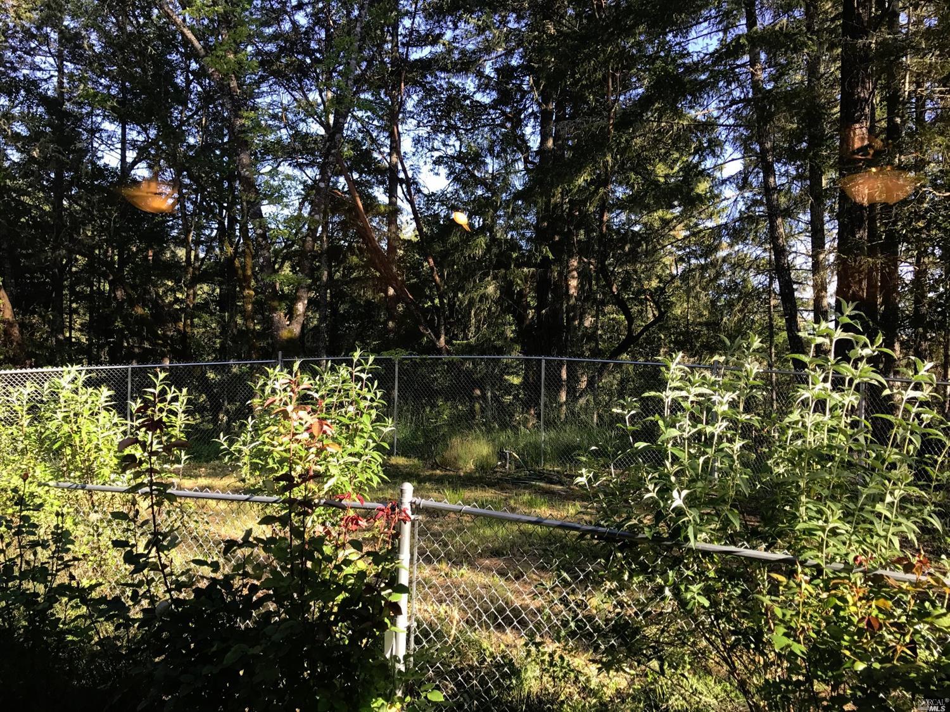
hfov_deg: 63.5
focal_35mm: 28
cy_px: 356
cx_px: 475
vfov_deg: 49.7
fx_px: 768
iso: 20
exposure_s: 1/259
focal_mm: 3.99
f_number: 1.8
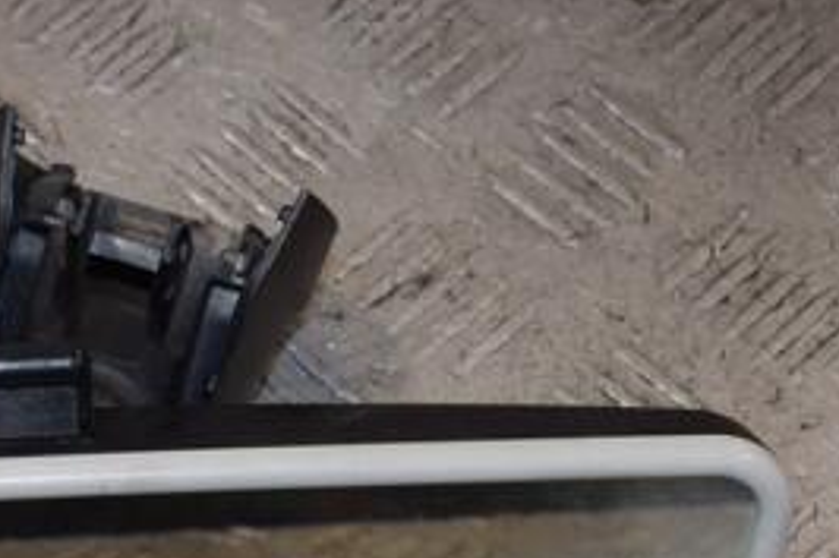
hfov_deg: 13.3
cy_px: 552
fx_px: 3543
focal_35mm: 152
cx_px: 6
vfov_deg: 9.0
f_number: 8
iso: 800
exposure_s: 1/200
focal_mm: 45
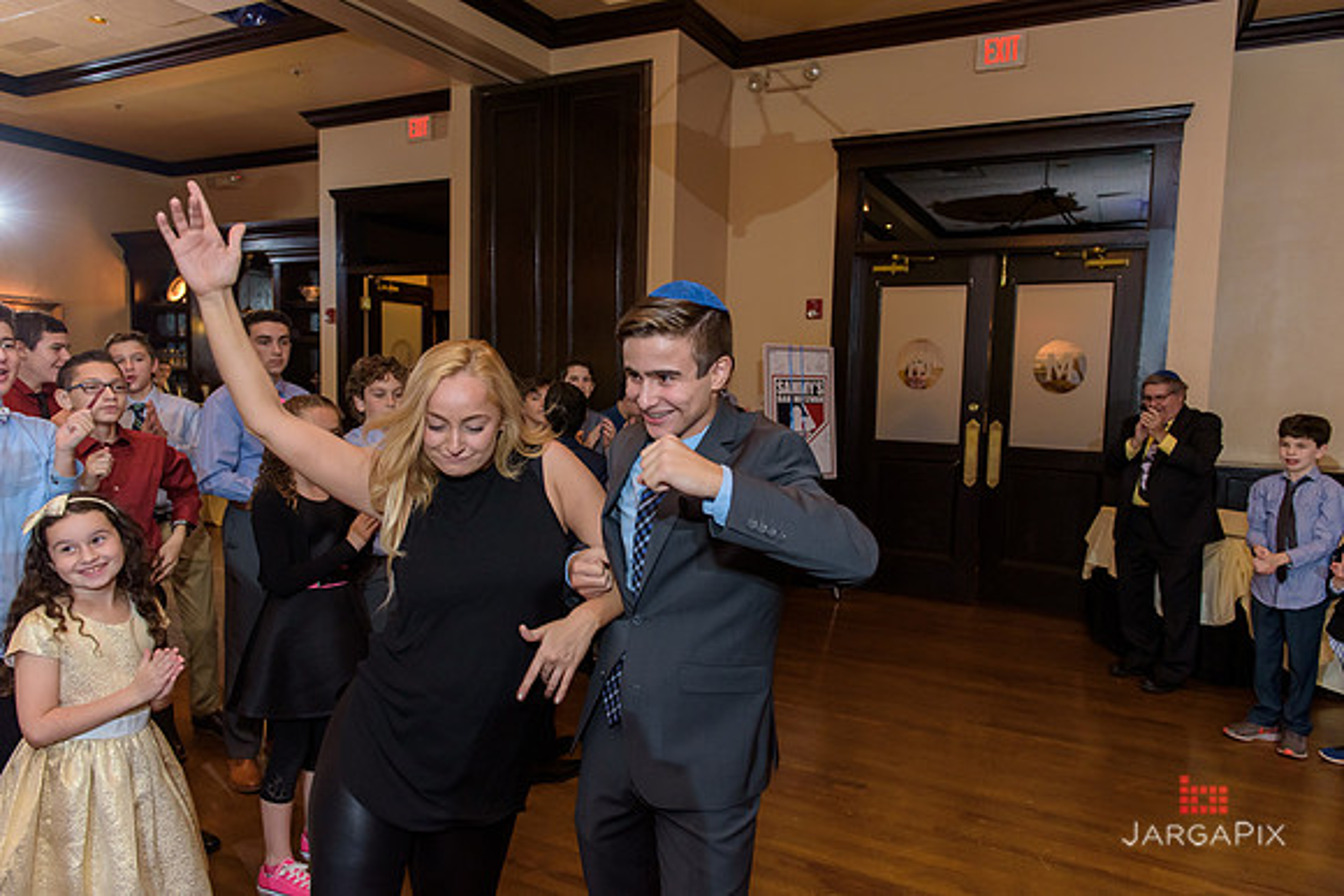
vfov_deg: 53.2
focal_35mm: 24
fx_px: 896
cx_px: 672
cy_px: 448
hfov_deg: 73.7
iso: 1600
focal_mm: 24
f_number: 3.2
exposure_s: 1/125
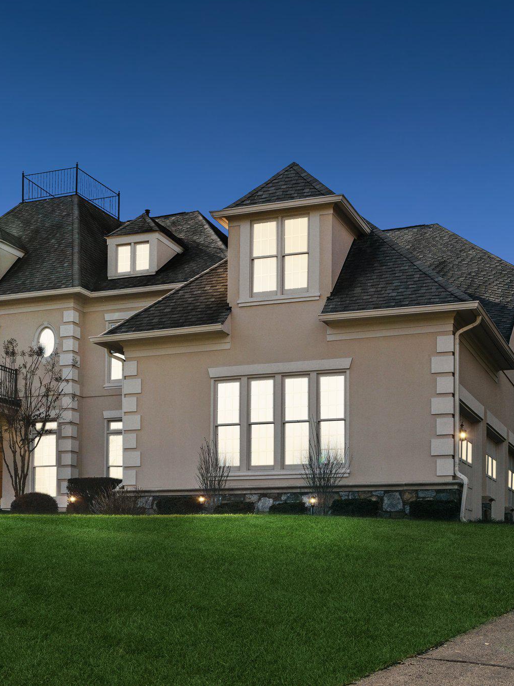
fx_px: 1010
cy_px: 340
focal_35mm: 51
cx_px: 201
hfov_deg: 28.5
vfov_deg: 37.5
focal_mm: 35
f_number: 8
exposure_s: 1/400
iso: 200
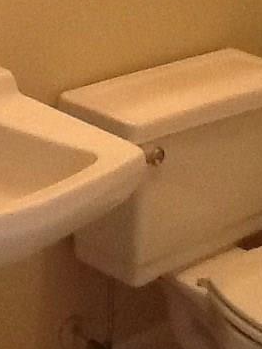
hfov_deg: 12.3
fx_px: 1220
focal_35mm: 121
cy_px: 6
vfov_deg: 16.0
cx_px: 114
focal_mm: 2.03
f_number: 2.4
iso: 200
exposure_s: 1/30
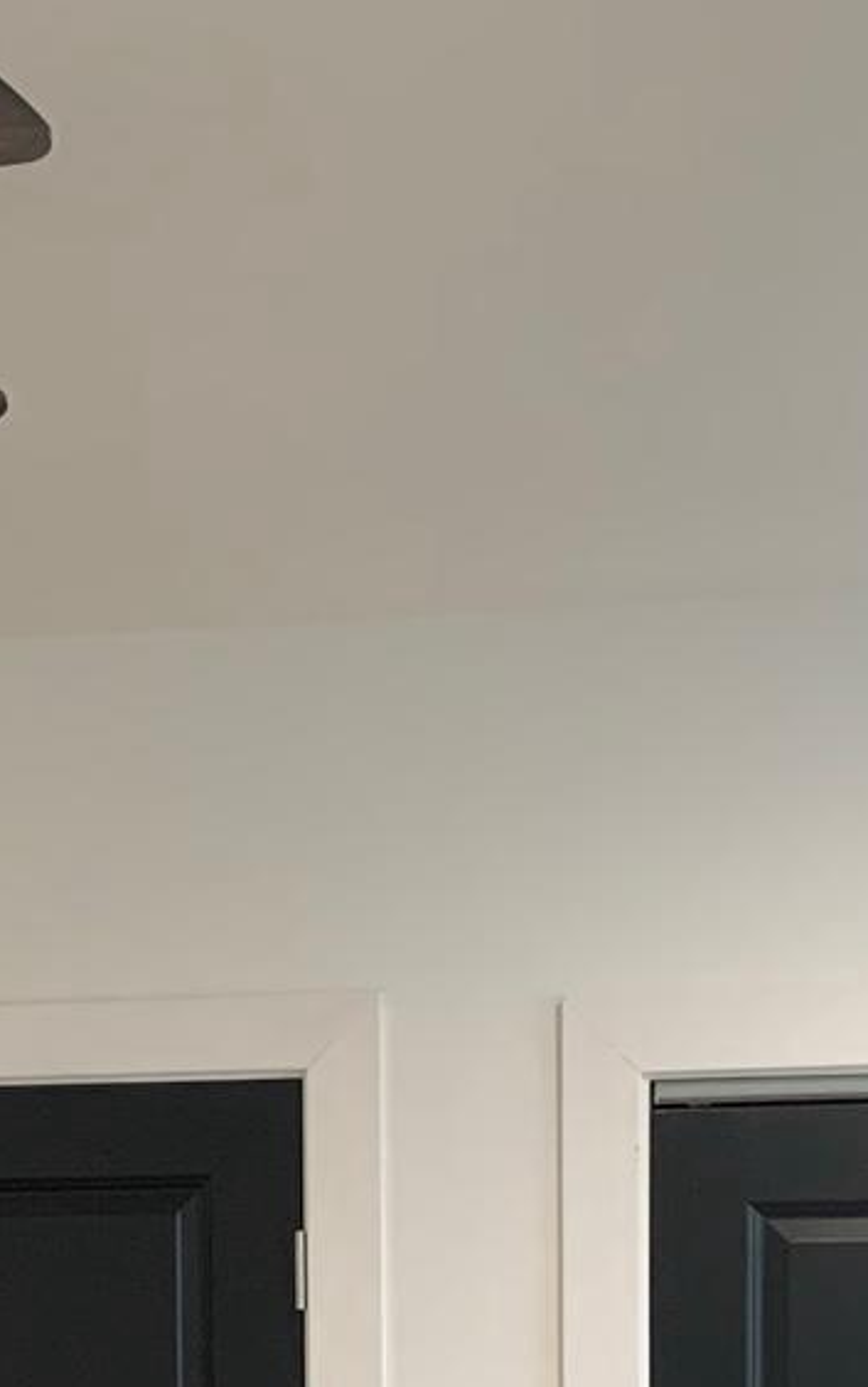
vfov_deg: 19.9
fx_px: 3781
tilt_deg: -2.7
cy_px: 1493
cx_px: 32
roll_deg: +1.1
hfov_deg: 13.0
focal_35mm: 100
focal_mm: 4.25
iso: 200
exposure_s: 1/60
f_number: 1.8
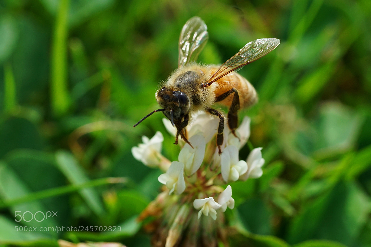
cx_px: 186
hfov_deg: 22.6
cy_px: 124
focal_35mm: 90
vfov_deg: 15.2
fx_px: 927
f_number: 7.1
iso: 400
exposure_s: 1/320
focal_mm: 90
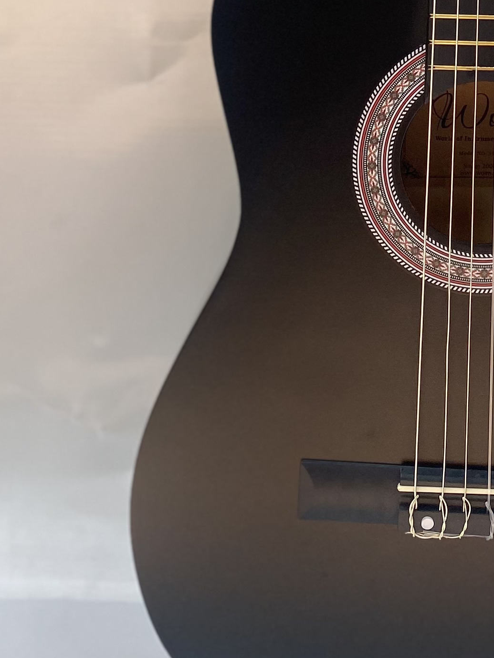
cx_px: 500
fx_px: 1445
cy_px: -178
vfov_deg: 23.0
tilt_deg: -9.0
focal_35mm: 76
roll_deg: -1.2
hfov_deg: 18.8
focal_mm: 4.25
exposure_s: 1/871
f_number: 1.8
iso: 32
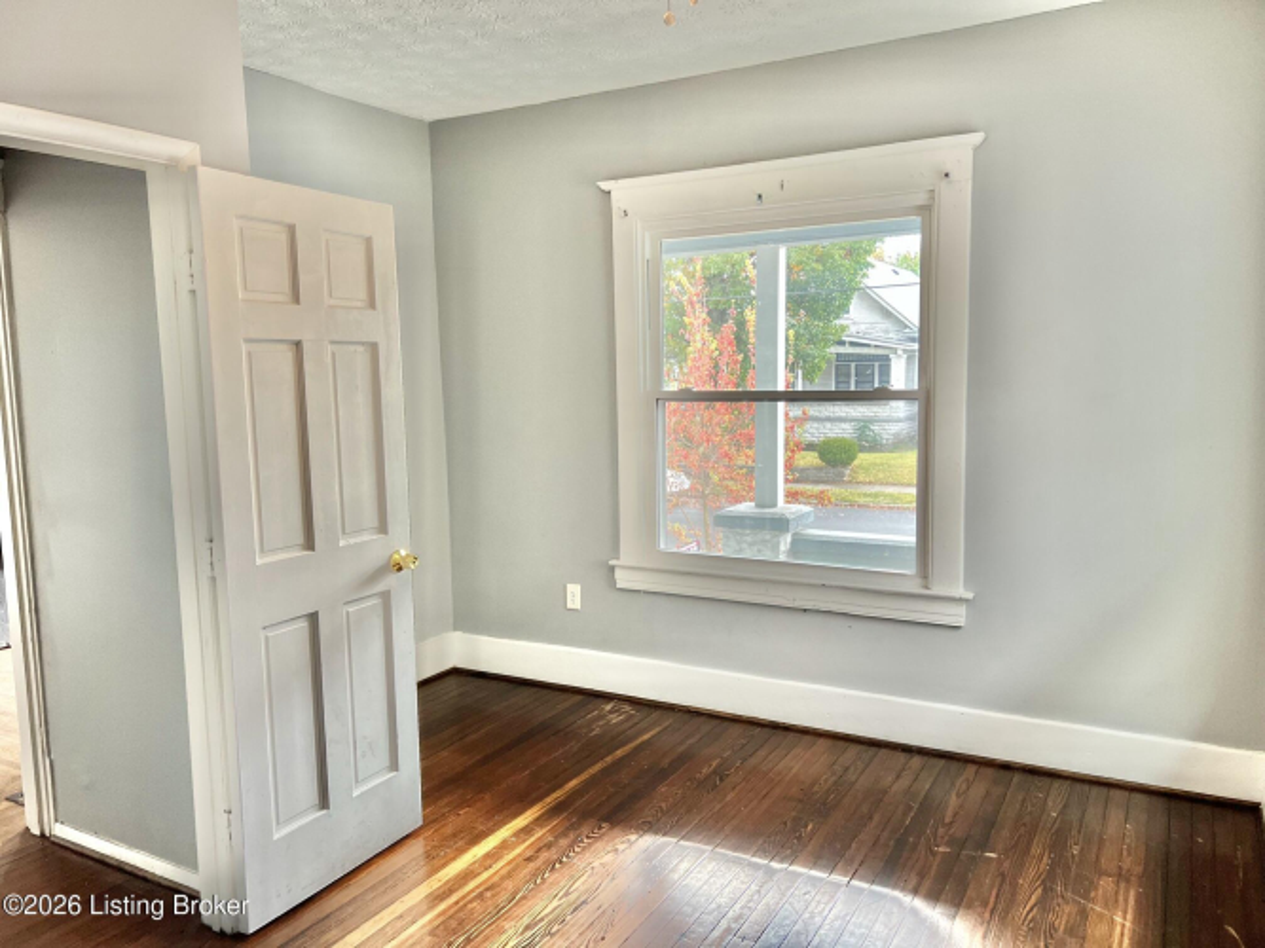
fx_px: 950
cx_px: 632
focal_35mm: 26
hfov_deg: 67.3
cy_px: 474
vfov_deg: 53.0
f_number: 1.5
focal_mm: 5.7
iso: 100
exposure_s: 1/120
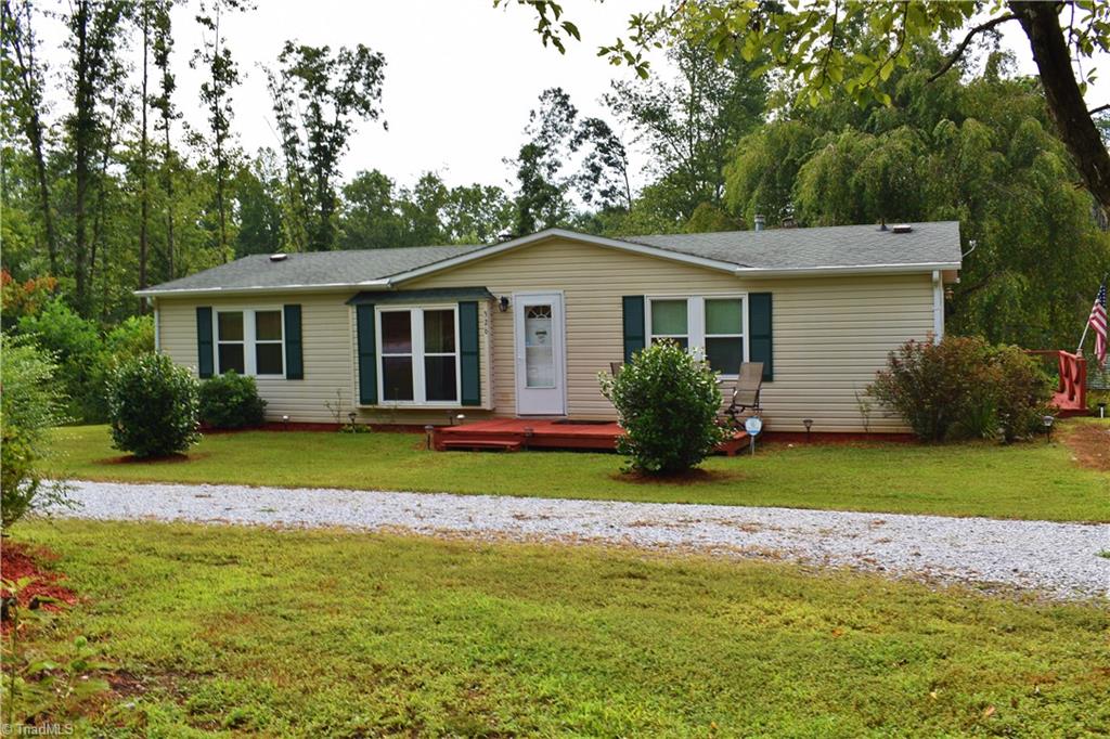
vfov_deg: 39.9
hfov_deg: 57.2
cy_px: 370
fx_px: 1017
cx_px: 555
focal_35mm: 33
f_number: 11
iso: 100
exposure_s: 1/15
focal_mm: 22
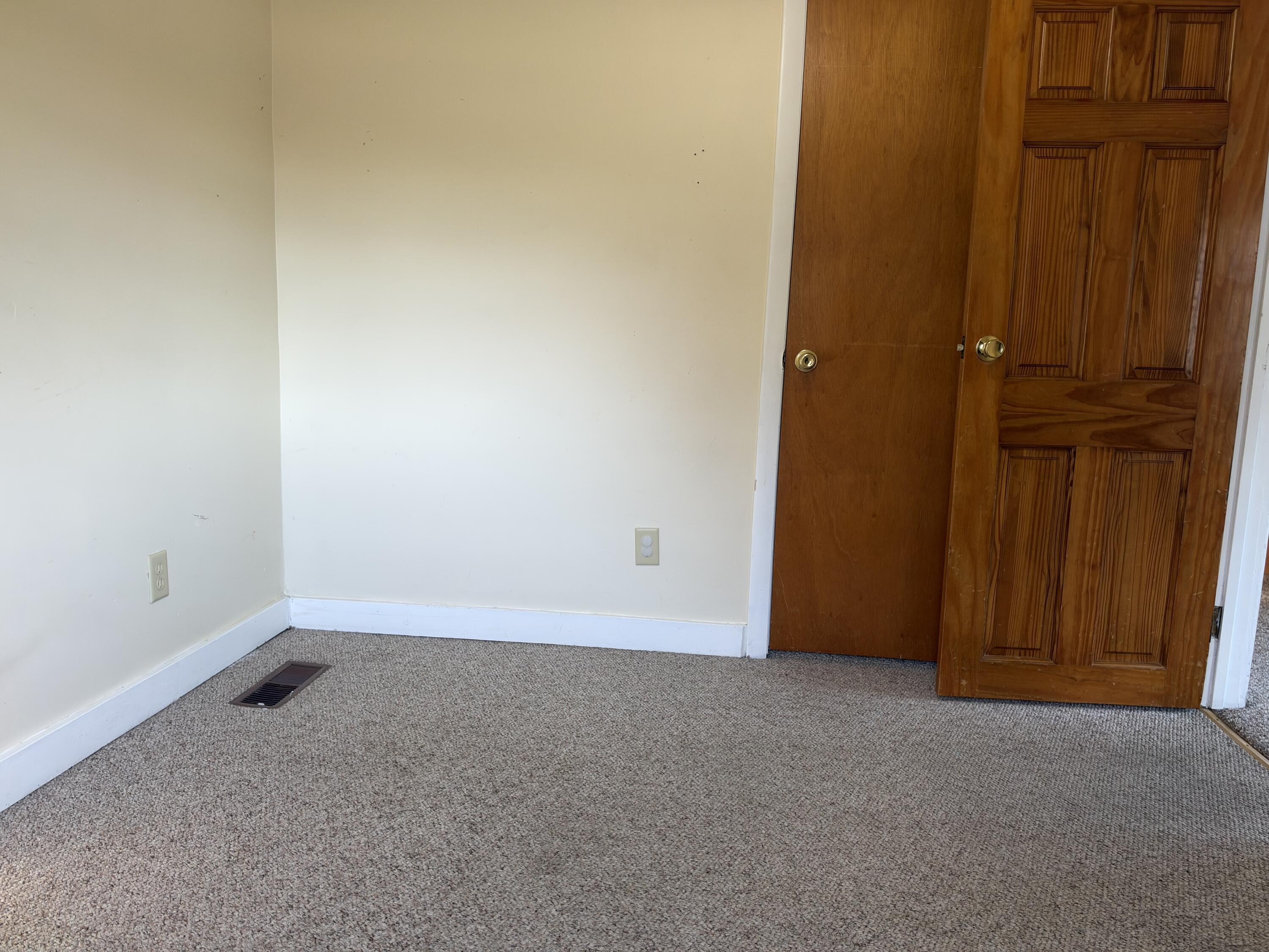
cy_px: 476
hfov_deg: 71.6
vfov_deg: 56.8
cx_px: 634
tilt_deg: -8.5
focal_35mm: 24
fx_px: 880
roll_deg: -1.6
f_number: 1.8
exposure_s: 1/120
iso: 200
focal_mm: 6.93
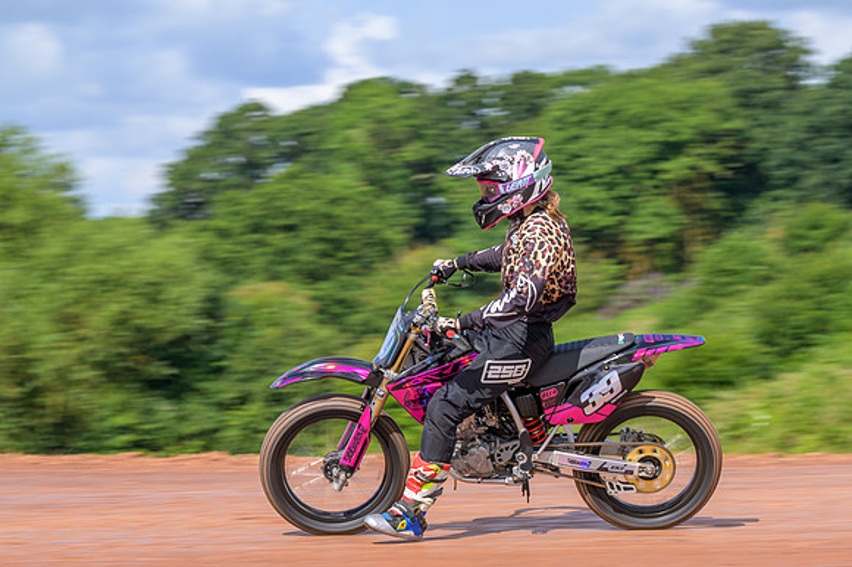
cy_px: 284
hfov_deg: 12.0
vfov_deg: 8.0
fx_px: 4068
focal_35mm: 172
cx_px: 426
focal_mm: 115
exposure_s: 1/160
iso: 80
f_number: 8
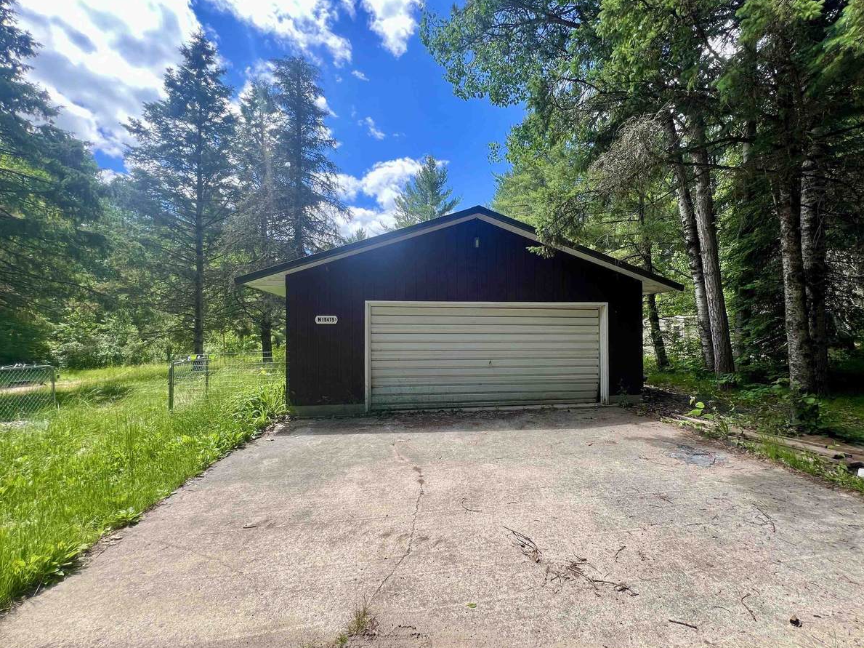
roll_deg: +0.2
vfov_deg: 85.6
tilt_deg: -0.1
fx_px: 349
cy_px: 329
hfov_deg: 101.9
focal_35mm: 14
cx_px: 464
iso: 32
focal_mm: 1.57
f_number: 1.8
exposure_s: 1/421
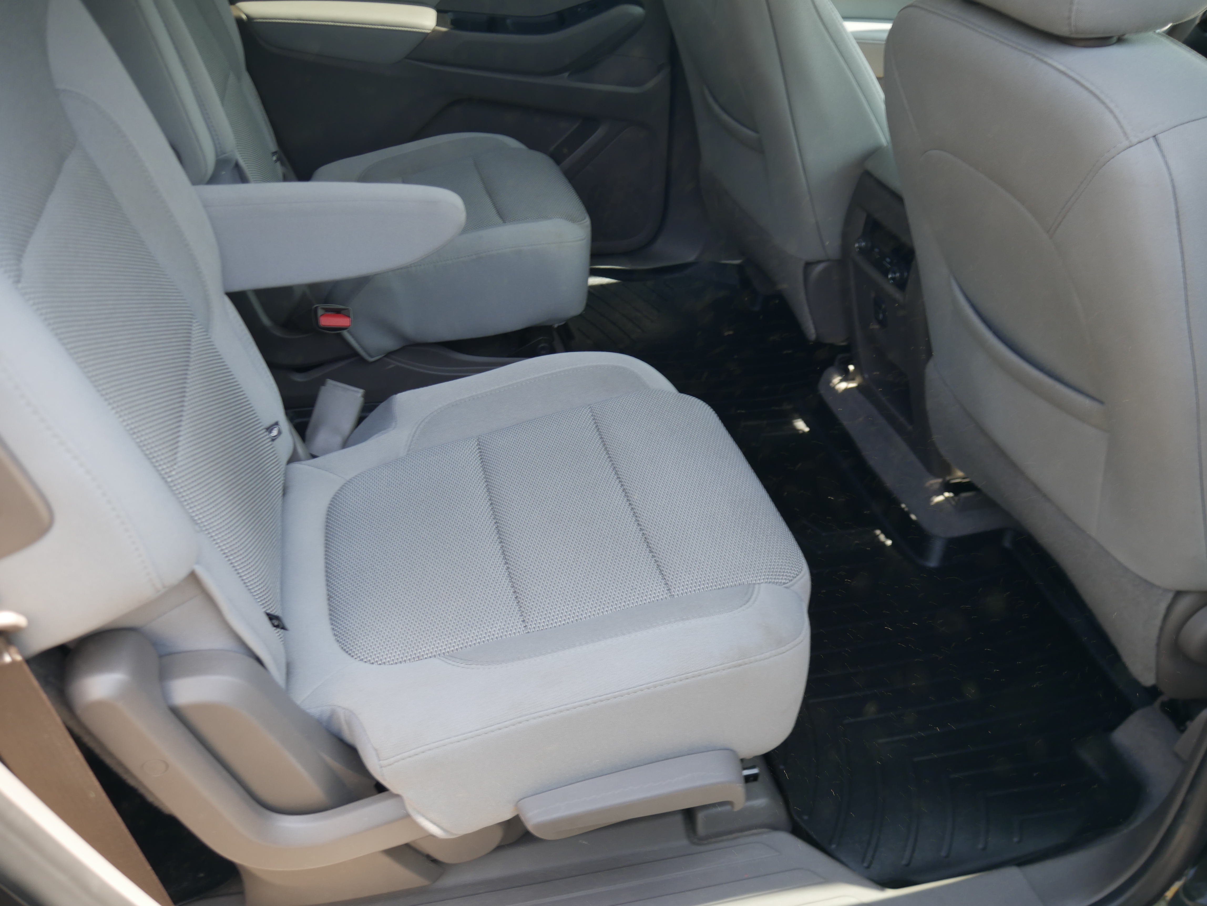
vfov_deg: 44.2
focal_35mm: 32
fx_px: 1116
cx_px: 604
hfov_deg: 56.8
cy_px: 453
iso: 200
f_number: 3.6
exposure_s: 1/125
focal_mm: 16
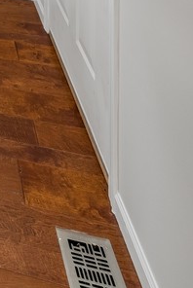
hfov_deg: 19.6
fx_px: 409
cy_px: -211
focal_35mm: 51
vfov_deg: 23.4
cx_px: -156
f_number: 8
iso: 200
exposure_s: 1/6
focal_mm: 14
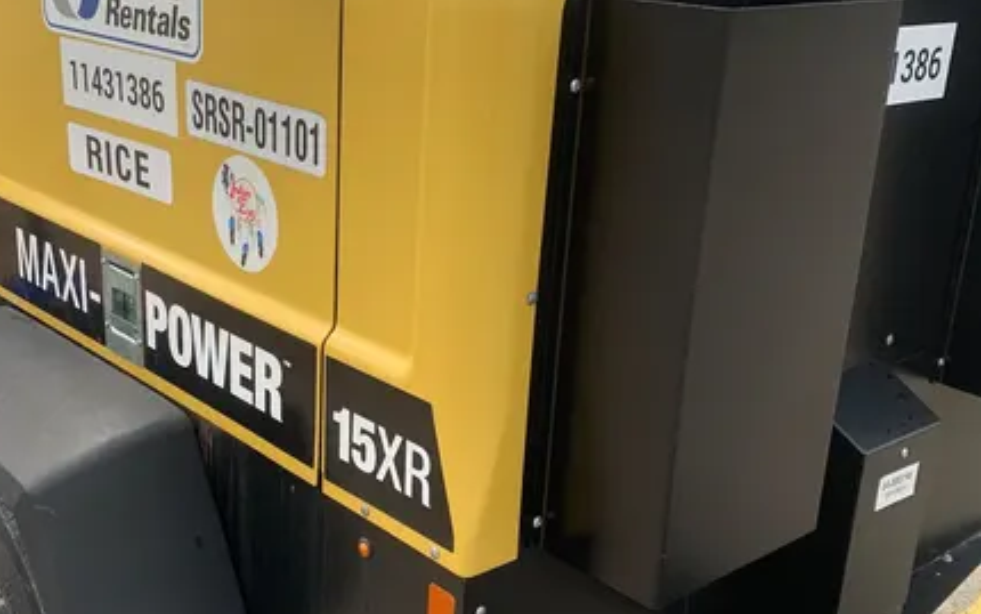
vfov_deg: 27.4
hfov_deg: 42.3
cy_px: 362
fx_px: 1257
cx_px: 374
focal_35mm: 47
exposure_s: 1/555
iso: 25
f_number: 1.8
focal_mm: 4.25
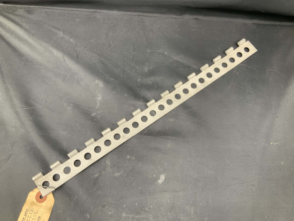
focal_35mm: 29
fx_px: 246
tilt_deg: -70.9
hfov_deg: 61.7
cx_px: 147
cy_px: 110
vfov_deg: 48.2
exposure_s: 1/109
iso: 64
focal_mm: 3
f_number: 1.8
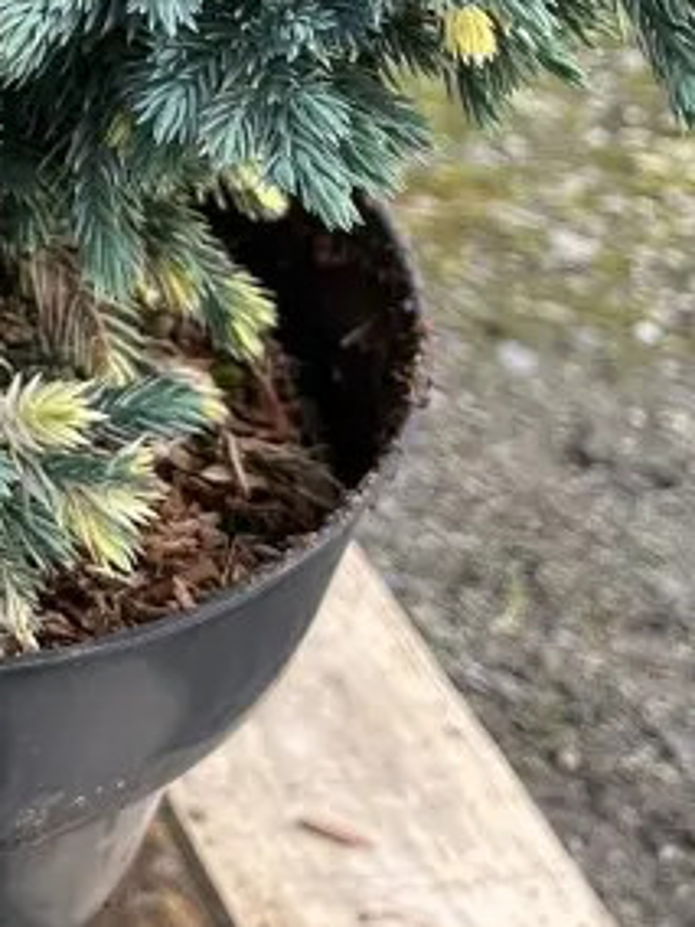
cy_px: -65
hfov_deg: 13.8
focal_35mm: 99
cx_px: -437
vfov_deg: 19.1
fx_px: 2650
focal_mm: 5.1
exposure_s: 1/188
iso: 40
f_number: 1.6
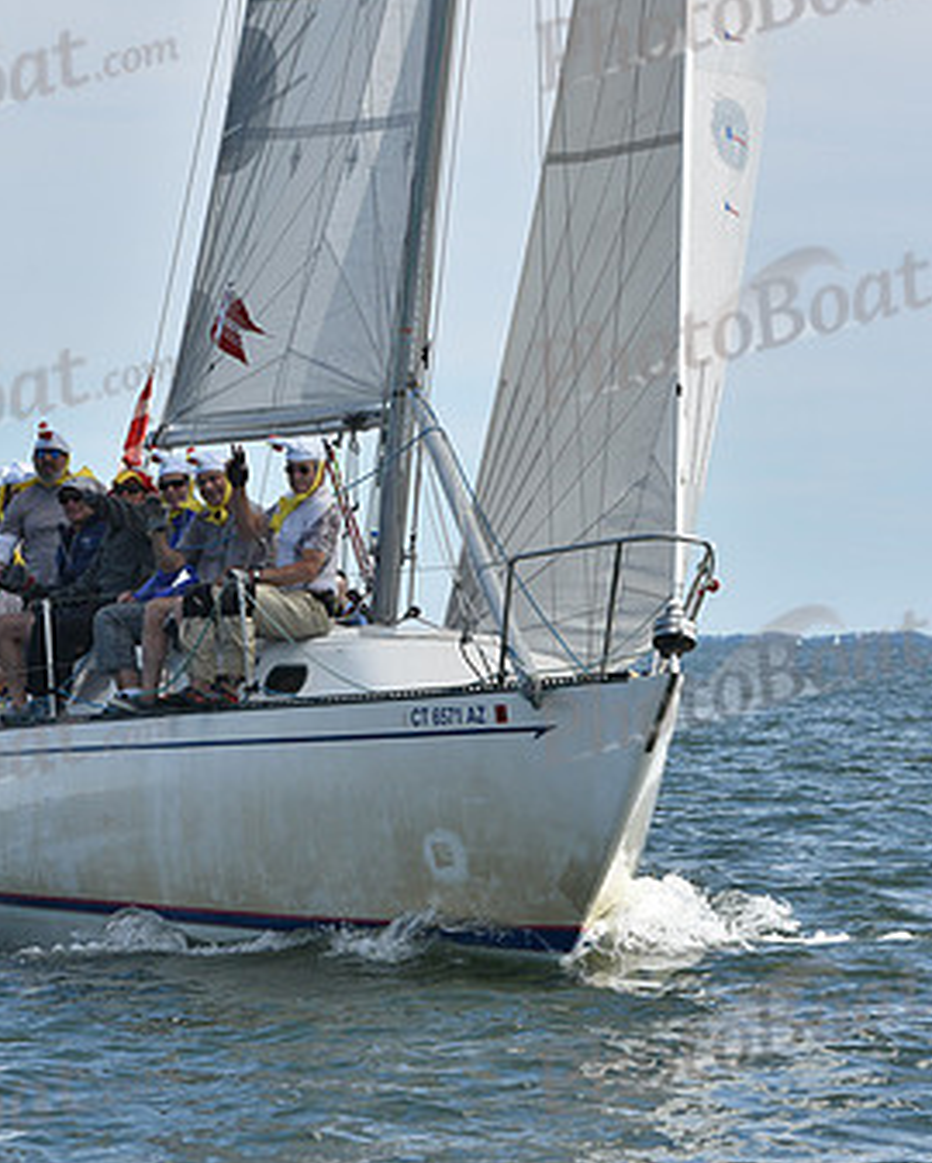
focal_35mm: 226
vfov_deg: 8.5
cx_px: 359
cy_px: 547
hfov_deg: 6.8
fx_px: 7785
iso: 320
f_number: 9
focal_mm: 140
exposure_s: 1/1000
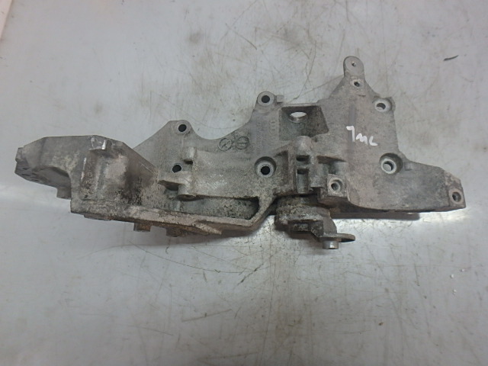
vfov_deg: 63.4
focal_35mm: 21
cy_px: 183
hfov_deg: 79.0
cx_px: 244
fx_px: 296
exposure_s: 1/50
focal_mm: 3.7
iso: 200
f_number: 3.5
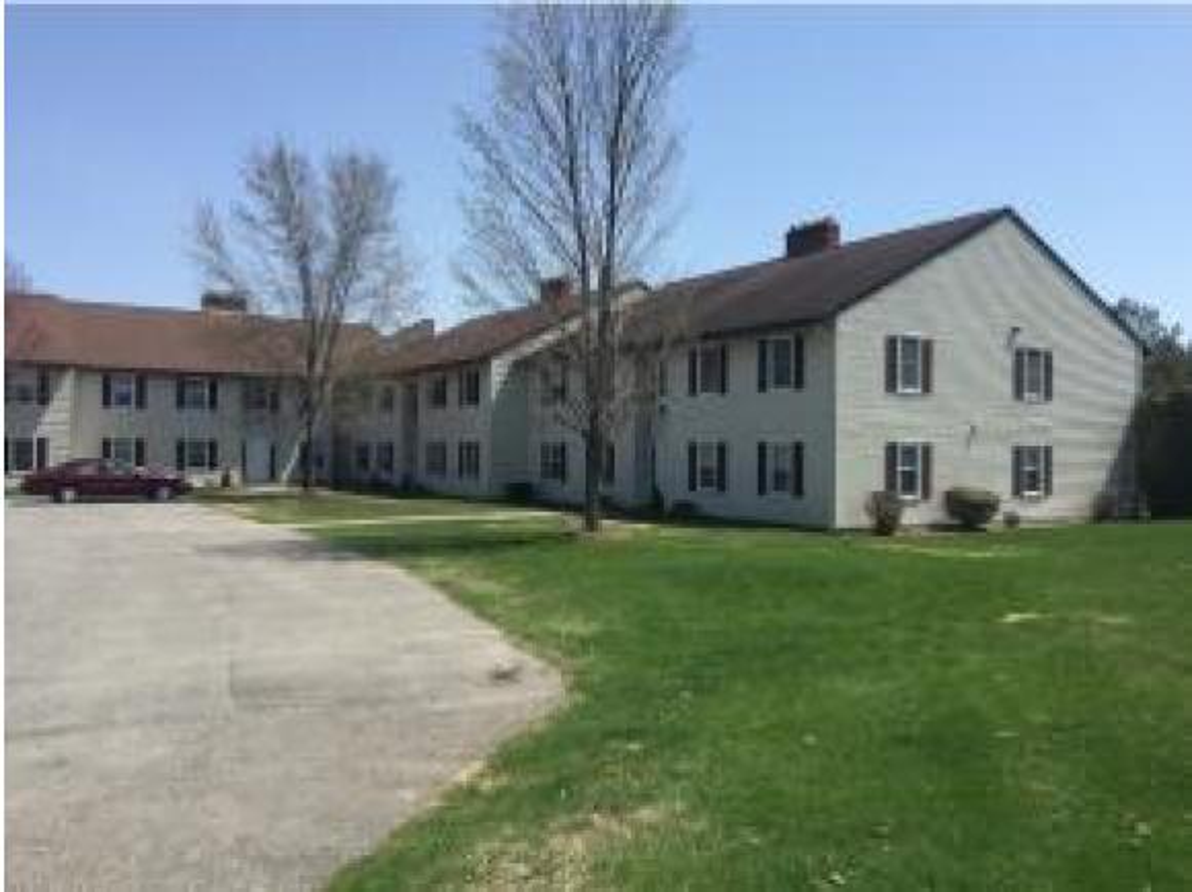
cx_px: 596
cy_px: 446
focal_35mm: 29
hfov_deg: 61.7
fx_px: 998
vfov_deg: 48.2
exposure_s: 1/1799
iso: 32
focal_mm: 4.15
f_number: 2.2
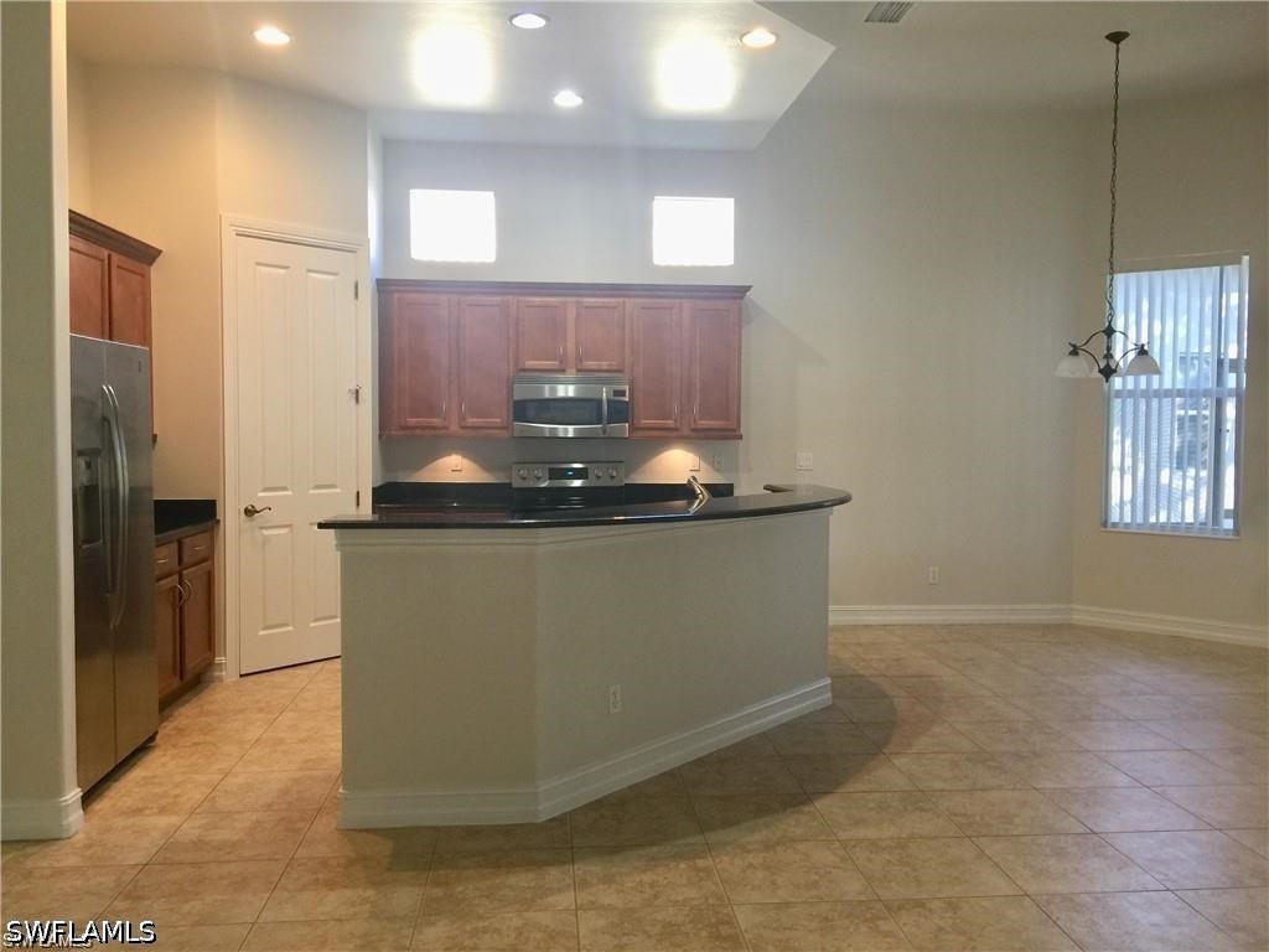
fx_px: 1063
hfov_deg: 61.7
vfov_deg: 48.2
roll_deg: -2.0
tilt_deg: -2.4
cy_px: 476
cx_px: 634
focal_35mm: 29
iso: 40
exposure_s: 1/15
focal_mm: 4.15
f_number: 2.2
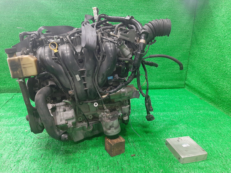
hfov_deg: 67.3
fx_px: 174
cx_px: 116
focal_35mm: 26
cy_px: 86
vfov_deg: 53.1
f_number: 1.7
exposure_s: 1/50
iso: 218
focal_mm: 3.93
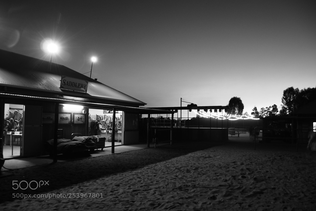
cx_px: 158
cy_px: 106
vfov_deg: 43.7
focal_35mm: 30
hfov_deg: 61.9
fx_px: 264
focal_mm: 20
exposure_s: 1/1.6
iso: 200
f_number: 3.8
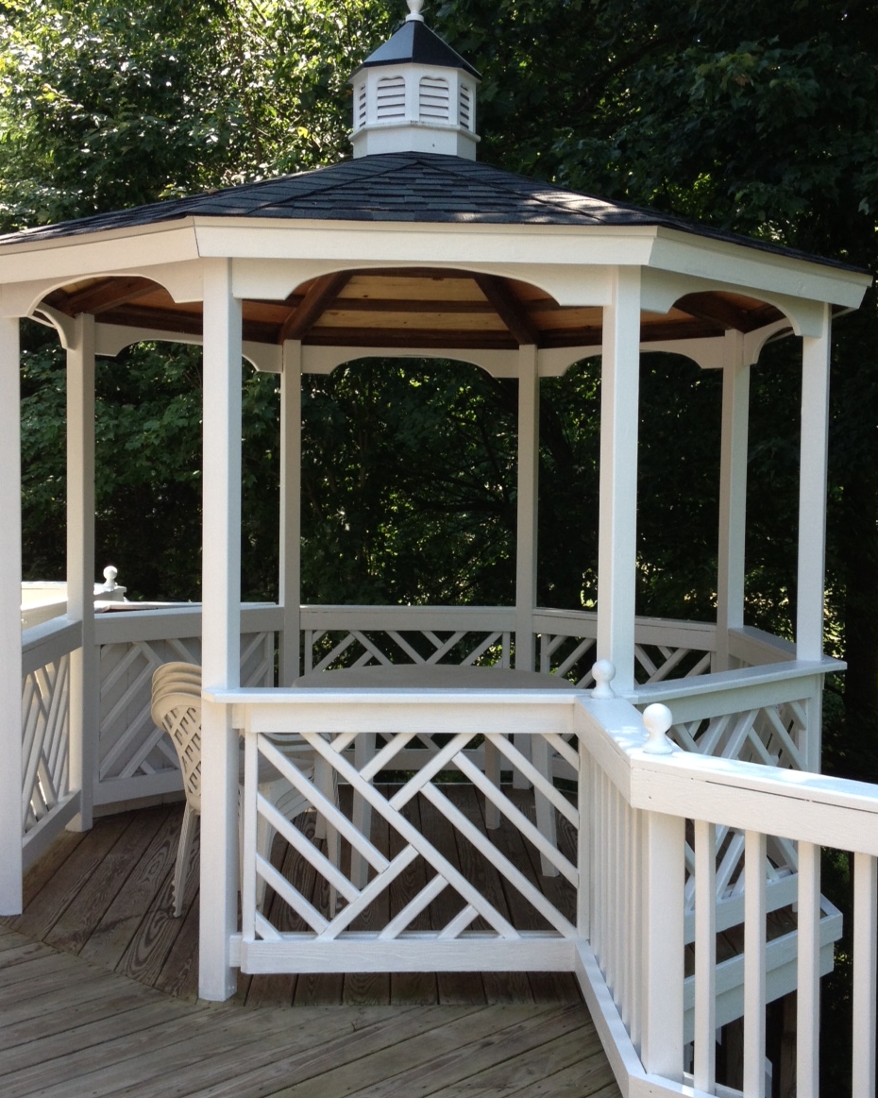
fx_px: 1527
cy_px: 546
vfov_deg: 39.5
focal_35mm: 47
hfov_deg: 32.1
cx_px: 448
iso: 50
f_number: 2.4
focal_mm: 4.28
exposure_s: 1/336
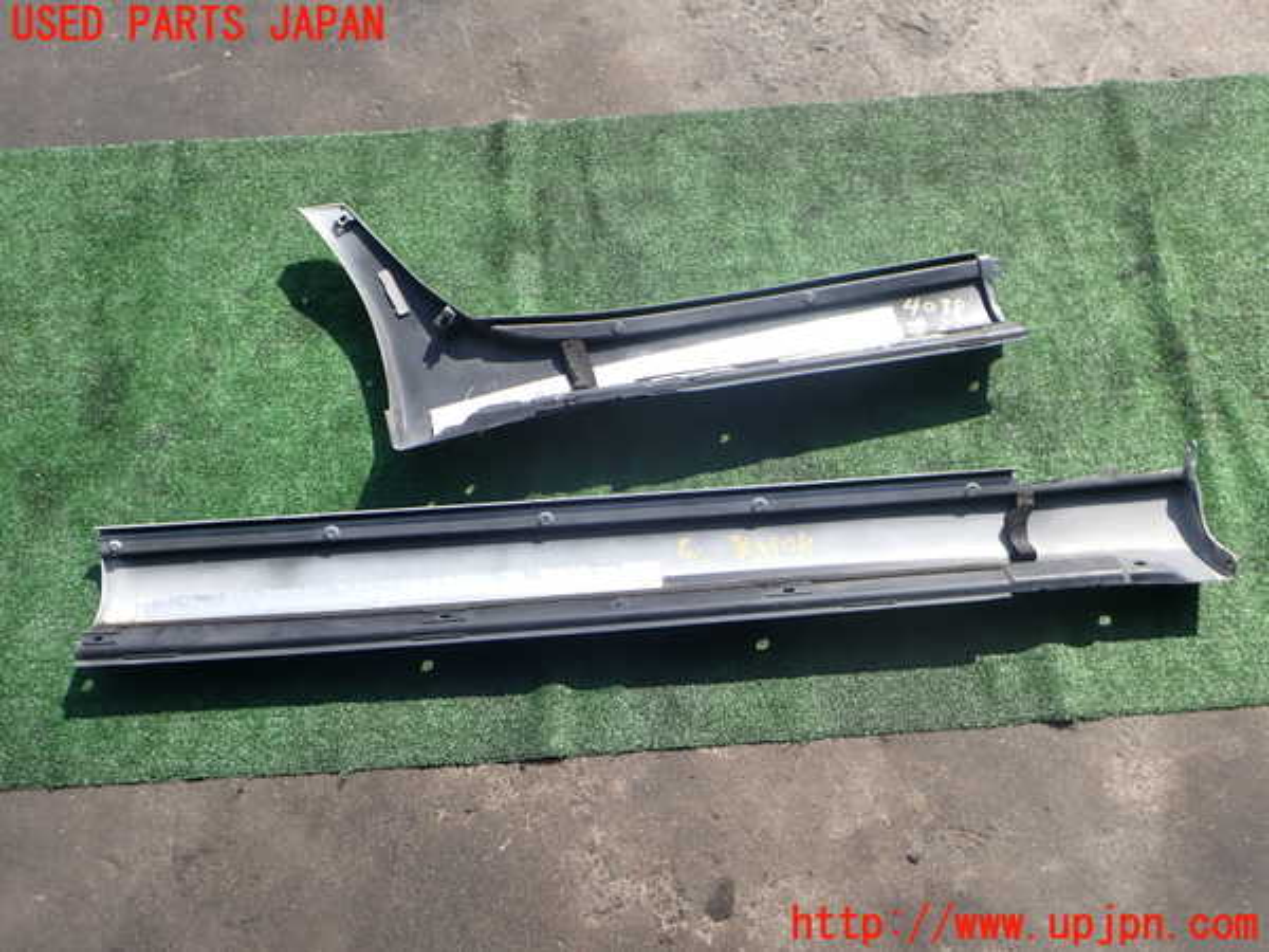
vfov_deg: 46.8
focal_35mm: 30
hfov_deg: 60.0
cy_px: 476
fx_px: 1100
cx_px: 634
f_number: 3.2
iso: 100
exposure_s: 1/640
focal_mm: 5.4
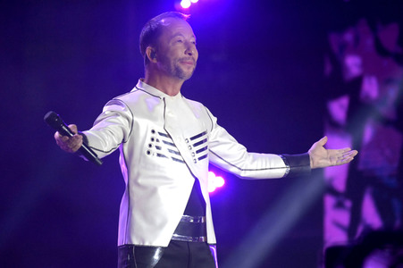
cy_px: 134
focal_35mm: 500
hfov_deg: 4.1
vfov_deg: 2.7
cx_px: 202
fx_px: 5593
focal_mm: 500
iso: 12800
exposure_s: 1/800
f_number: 5.6
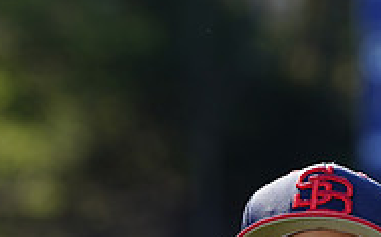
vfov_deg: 2.2
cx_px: 346
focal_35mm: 592
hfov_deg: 3.6
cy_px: 431
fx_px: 6140
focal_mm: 188
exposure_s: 1/250
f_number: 5
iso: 100
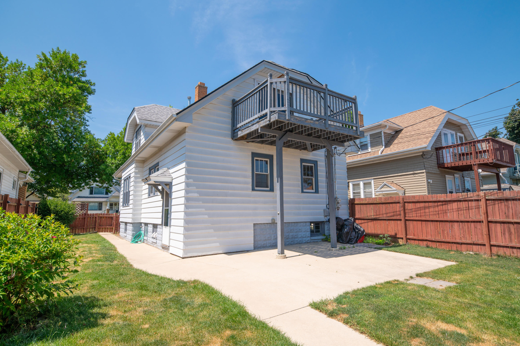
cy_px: 173
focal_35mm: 20
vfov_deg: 61.9
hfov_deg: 84.0
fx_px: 289
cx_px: 260
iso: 320
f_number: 8
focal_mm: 20
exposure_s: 1/1000
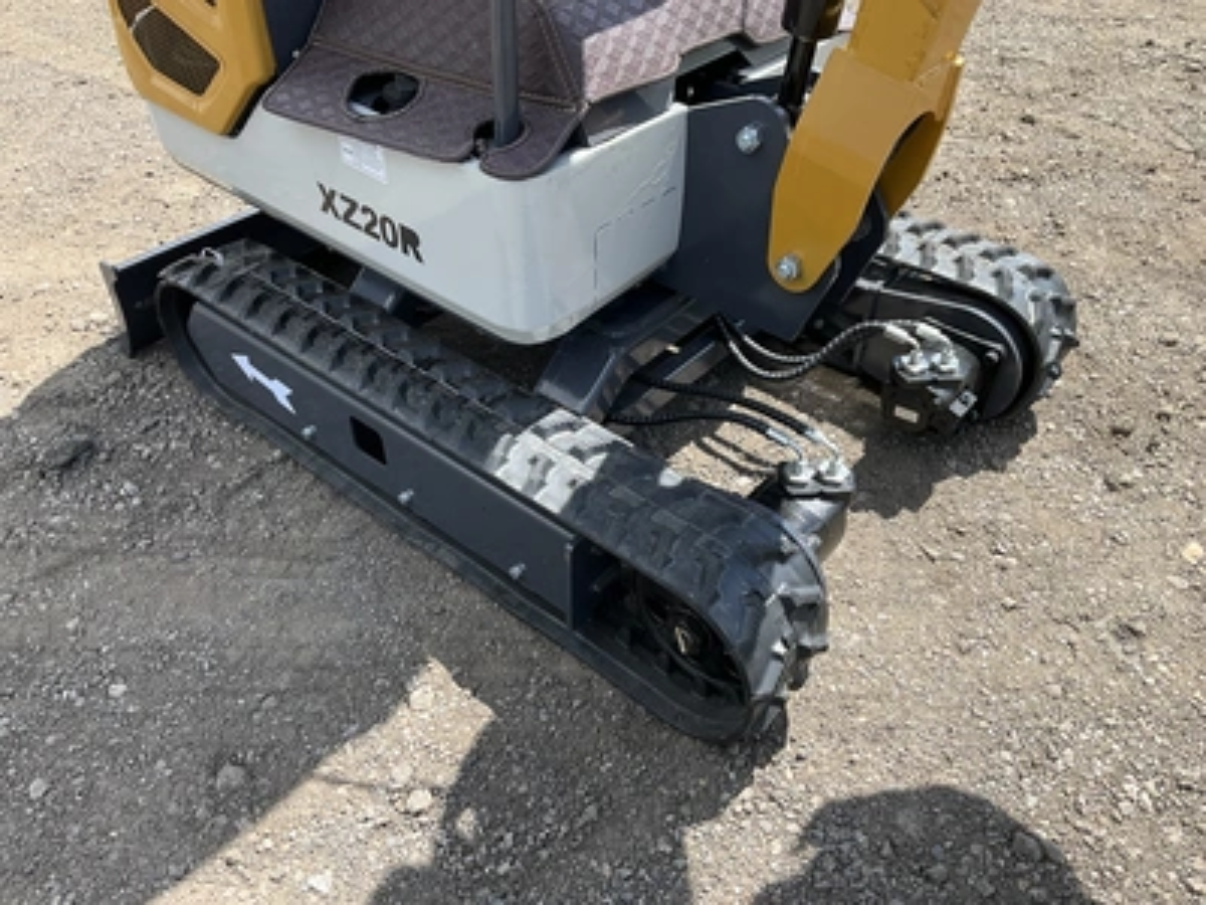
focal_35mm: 29
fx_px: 1010
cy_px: 452
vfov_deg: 48.2
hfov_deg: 61.7
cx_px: 603
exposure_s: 1/674
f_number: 1.8
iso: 25
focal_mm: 3
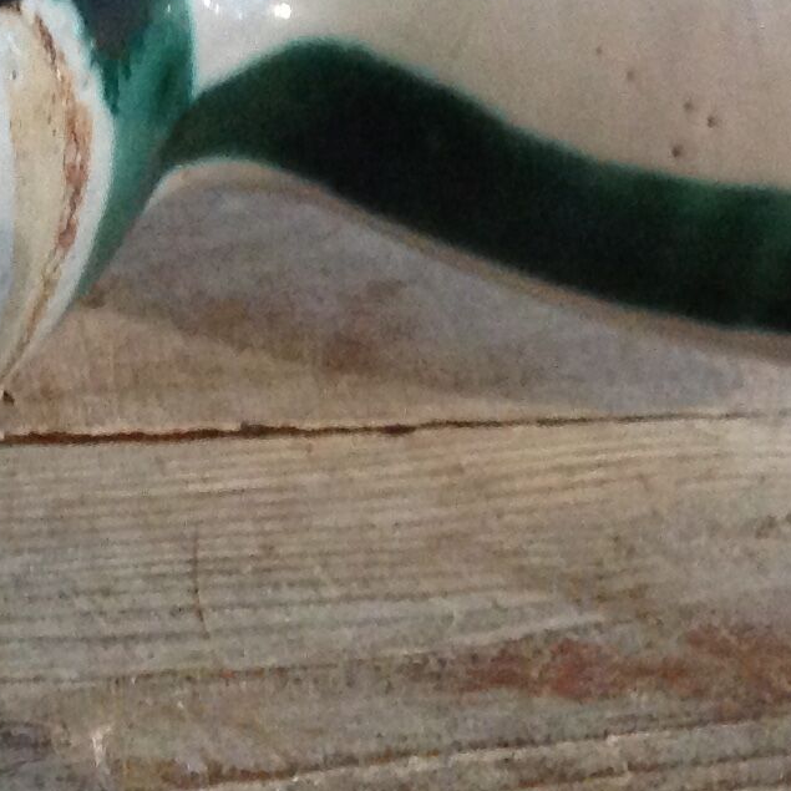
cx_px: -239
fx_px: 3257
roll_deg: -2.8
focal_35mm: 126
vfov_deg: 13.5
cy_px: -169
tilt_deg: -25.0
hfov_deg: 13.4
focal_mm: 4.28
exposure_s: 1/15
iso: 320
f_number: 2.4
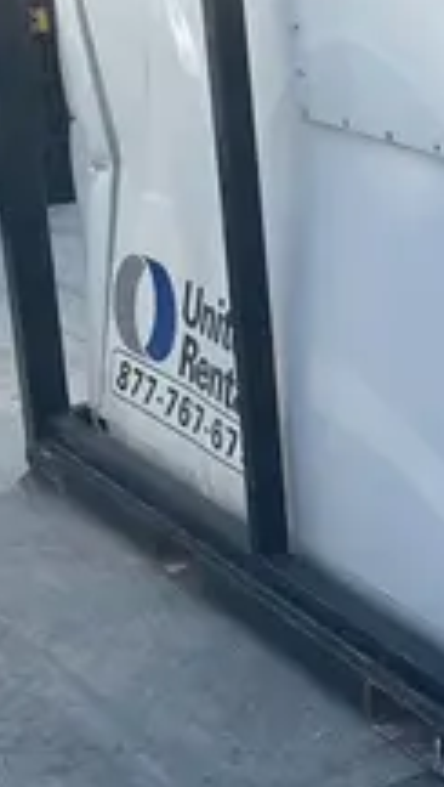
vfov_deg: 29.1
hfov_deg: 14.3
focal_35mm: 72
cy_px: 257
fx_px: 1502
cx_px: 866
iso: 32
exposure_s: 1/1984
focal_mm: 4.2
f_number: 1.6
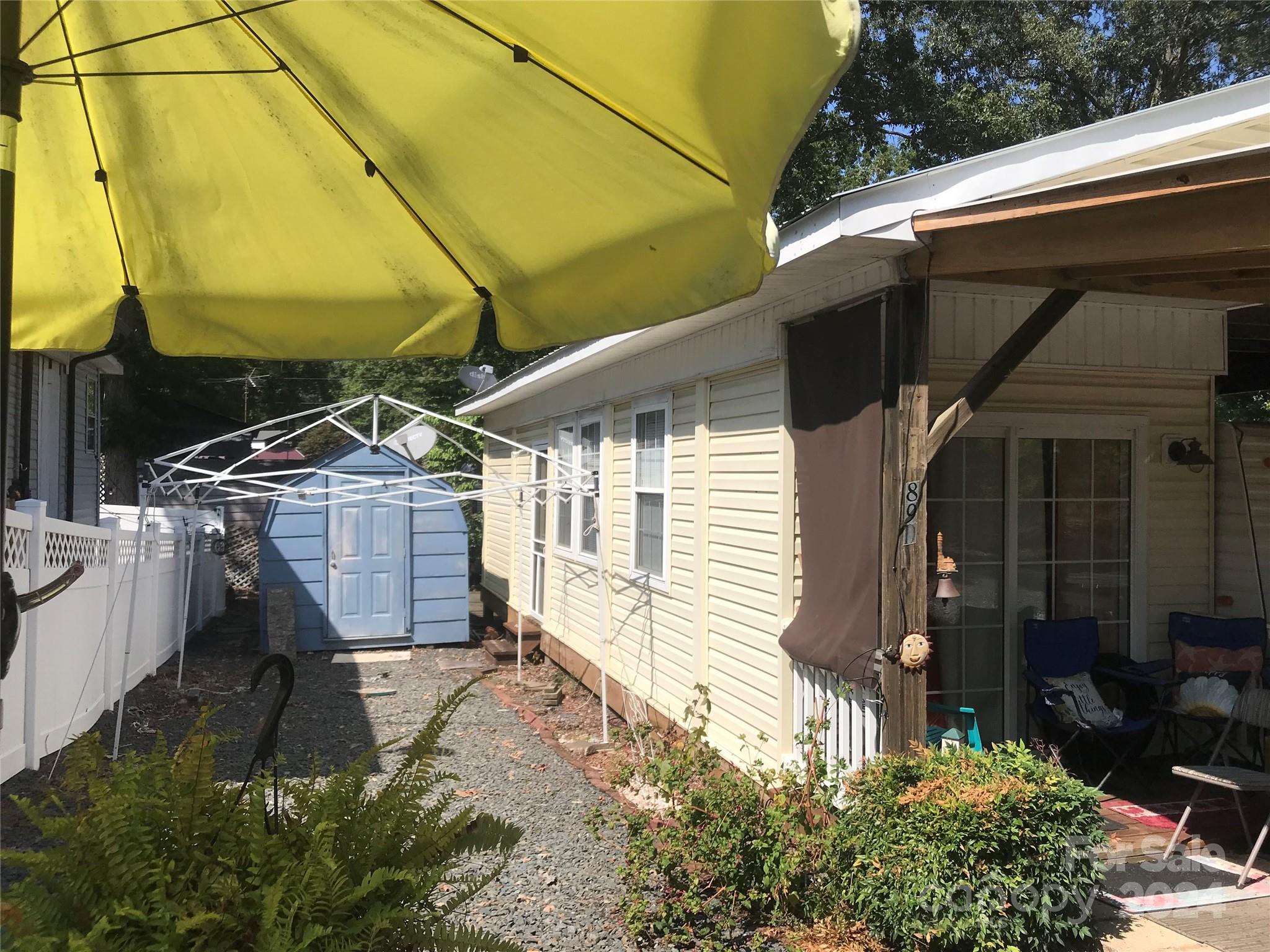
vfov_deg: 49.7
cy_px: 476
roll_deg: +0.0
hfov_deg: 63.4
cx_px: 635
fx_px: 1027
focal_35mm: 28
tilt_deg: +0.2
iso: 20
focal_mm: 3.99
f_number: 1.8
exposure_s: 1/2457
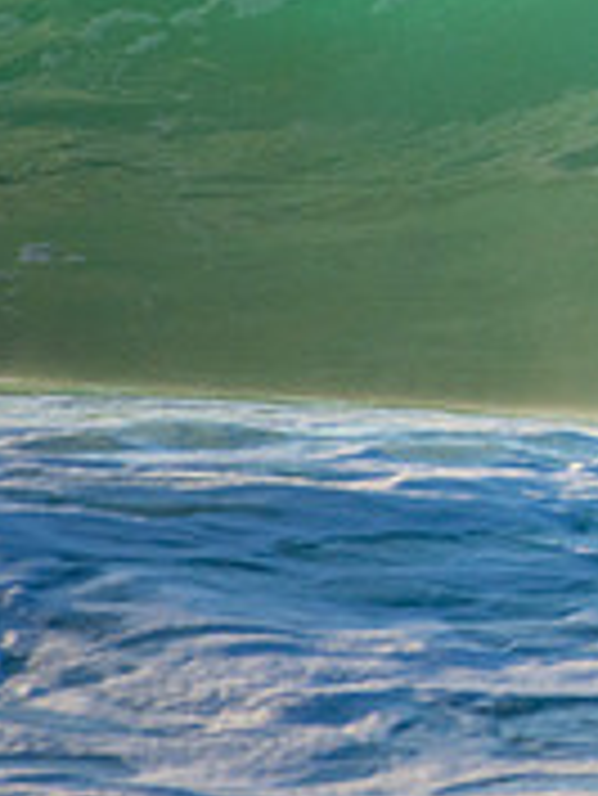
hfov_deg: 0.6
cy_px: -11
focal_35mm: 2368
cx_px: 1138
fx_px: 54478
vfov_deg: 0.8
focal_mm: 500
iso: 450
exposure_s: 1/2000
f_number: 5.6
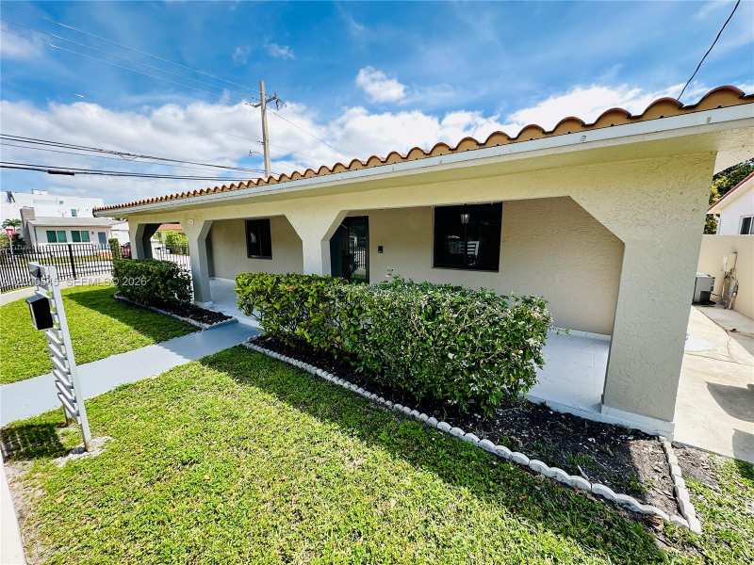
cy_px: 282
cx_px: 377
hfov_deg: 102.1
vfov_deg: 85.7
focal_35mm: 14
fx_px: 305
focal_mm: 2.22
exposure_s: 1/396
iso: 40
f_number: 2.2
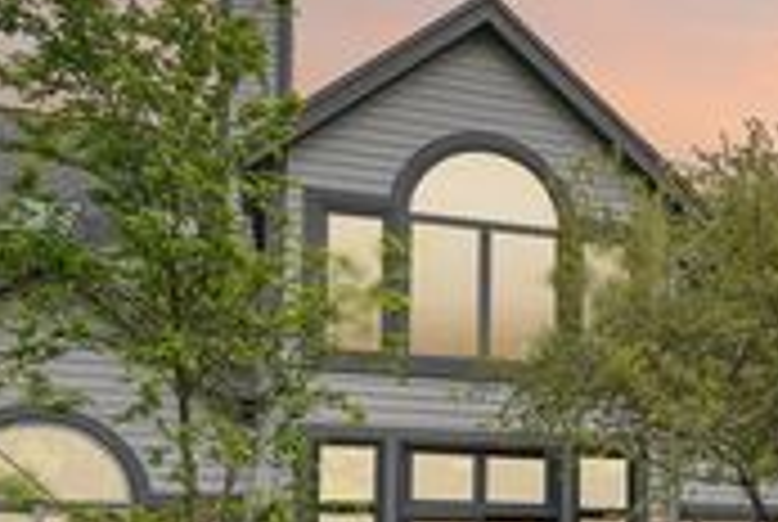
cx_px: 711
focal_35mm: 50
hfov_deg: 36.6
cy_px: 529
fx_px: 1092
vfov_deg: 25.5
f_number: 6.3
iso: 100
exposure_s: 1/160
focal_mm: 17.5
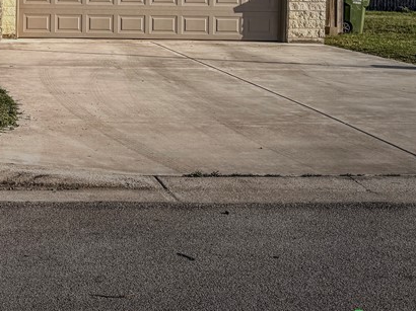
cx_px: -24
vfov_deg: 23.0
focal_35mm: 60
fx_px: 721
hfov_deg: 29.5
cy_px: -29
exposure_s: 1/3953
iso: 80
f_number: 1.78
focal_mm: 6.76
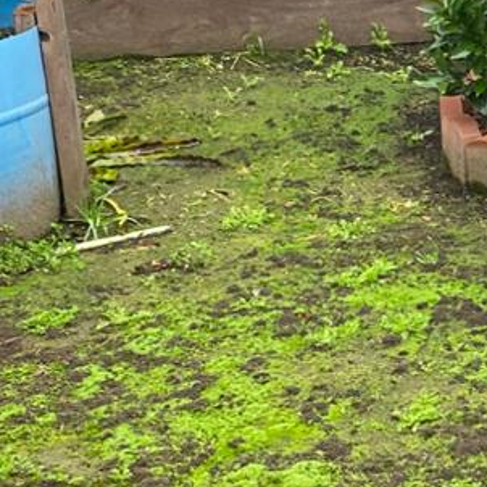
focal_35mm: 114
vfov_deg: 15.3
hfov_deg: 14.6
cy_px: 219
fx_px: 1815
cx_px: 649
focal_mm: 4.25
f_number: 1.8
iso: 64
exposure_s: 1/121
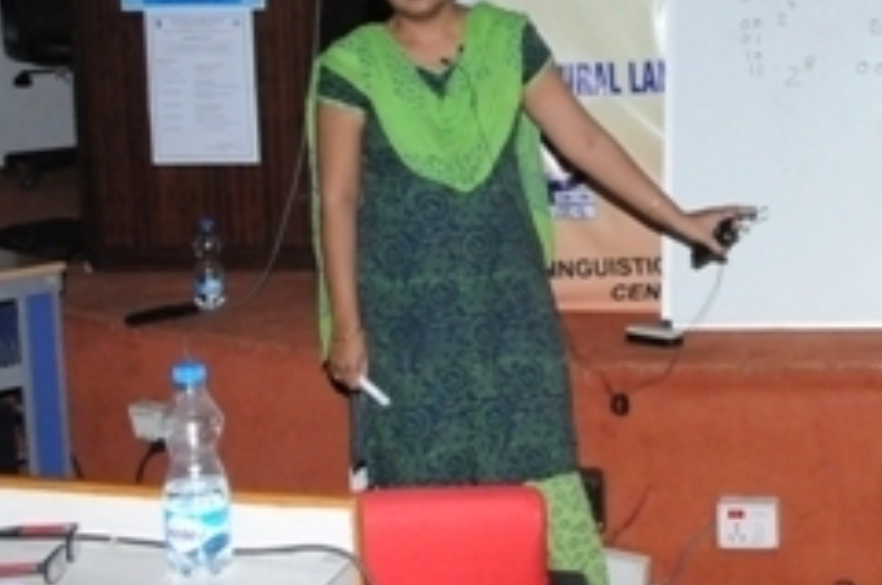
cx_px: 834
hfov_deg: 26.9
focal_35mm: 72
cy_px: 109
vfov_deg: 18.7
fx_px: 1760
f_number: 9
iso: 3200
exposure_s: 1/125
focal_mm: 18
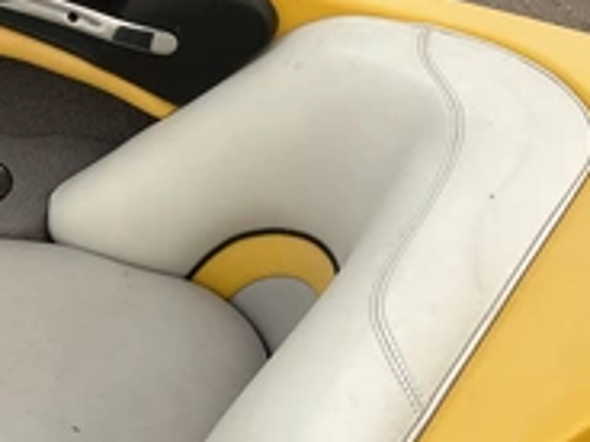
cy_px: 131
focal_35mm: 63
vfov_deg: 23.1
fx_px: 1074
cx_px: 103
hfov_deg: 29.9
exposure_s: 1/1168
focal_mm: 3
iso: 25
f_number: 1.8
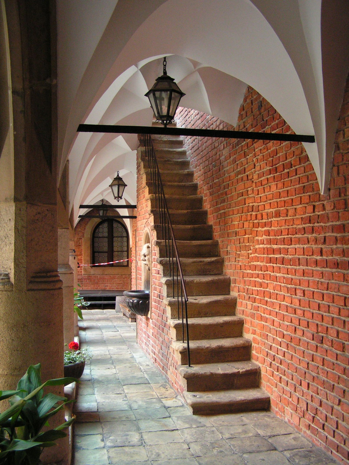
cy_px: 232
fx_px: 511
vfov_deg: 49.0
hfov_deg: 37.7
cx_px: 174
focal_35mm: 38
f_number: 2.8
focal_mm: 6.3
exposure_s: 1/30
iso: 200
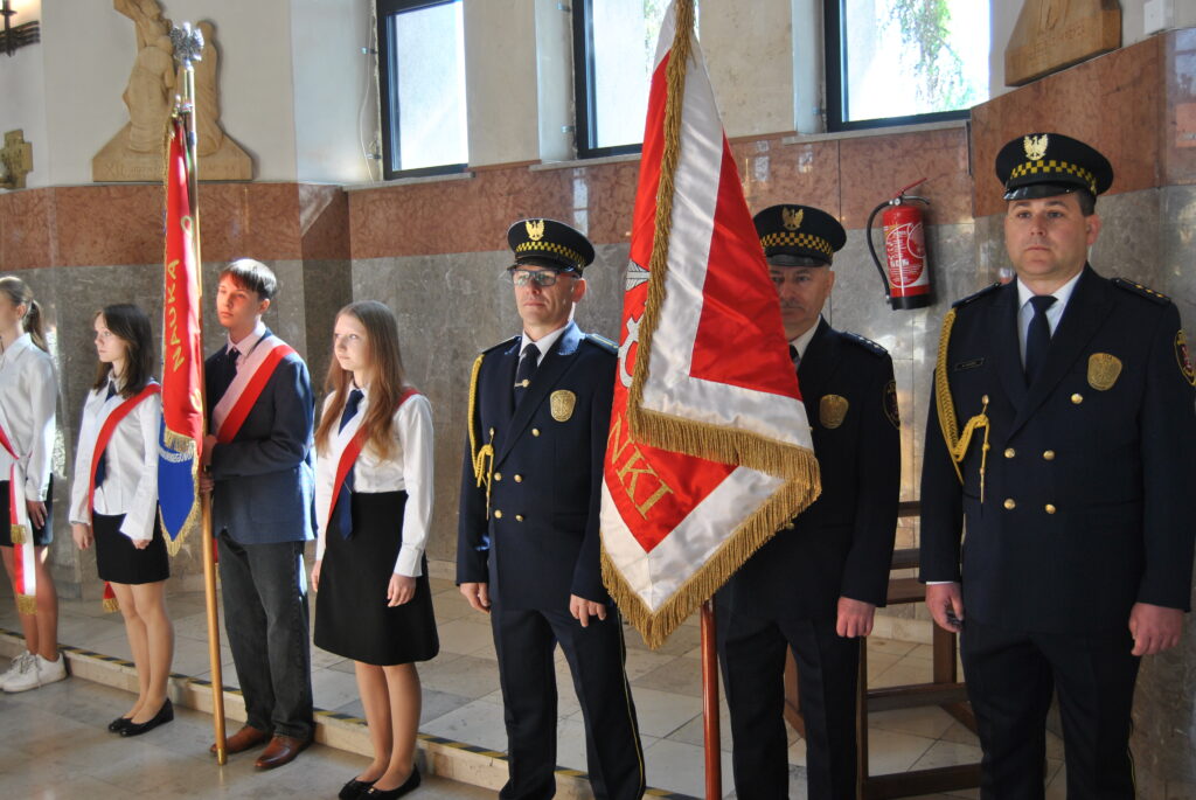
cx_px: 598
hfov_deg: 55.1
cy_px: 400
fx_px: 1147
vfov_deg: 38.4
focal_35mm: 34
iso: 200
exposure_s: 1/50
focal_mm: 23
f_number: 3.8
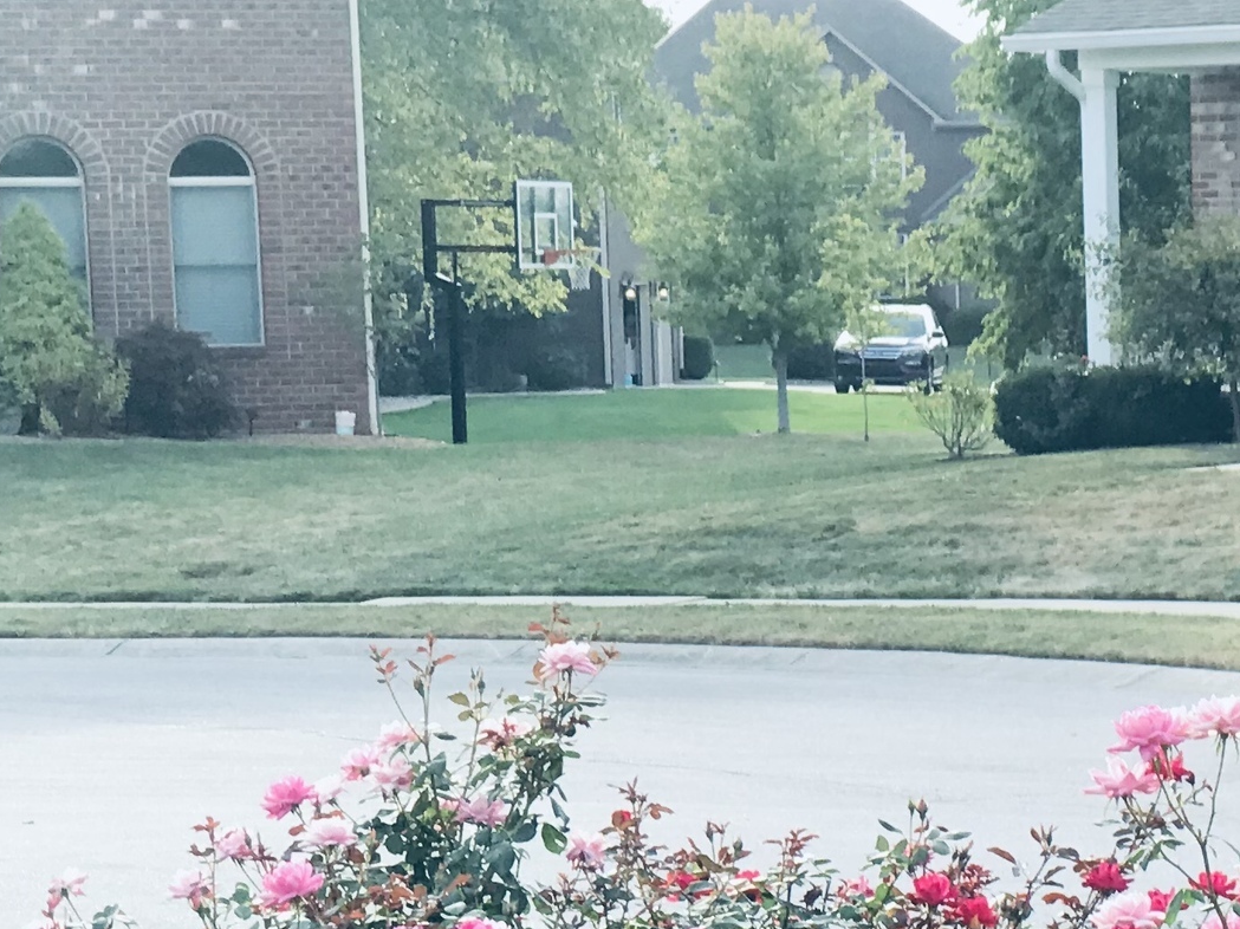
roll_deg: +0.6
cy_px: 1267
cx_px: 1396
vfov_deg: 8.7
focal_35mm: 167
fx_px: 5980
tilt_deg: -9.5
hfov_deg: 11.6
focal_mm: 6.6
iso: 20
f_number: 2.8
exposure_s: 1/196
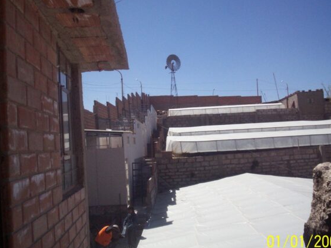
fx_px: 392
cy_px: 138
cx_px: 176
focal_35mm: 41
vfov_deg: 35.1
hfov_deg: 45.8
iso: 100
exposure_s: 1/1135
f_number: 4.5
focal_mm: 5.9
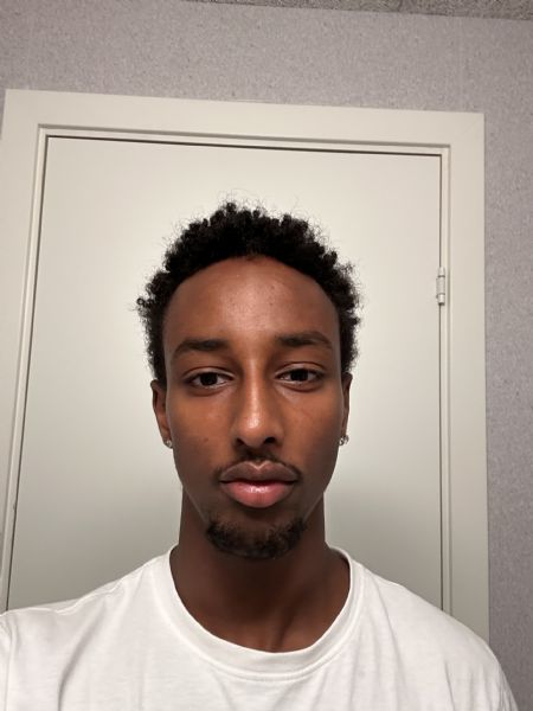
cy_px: 356
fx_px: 616
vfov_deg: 60.0
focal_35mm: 30
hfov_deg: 46.8
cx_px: 266
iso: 200
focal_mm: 2.69
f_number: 1.9
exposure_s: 1/50
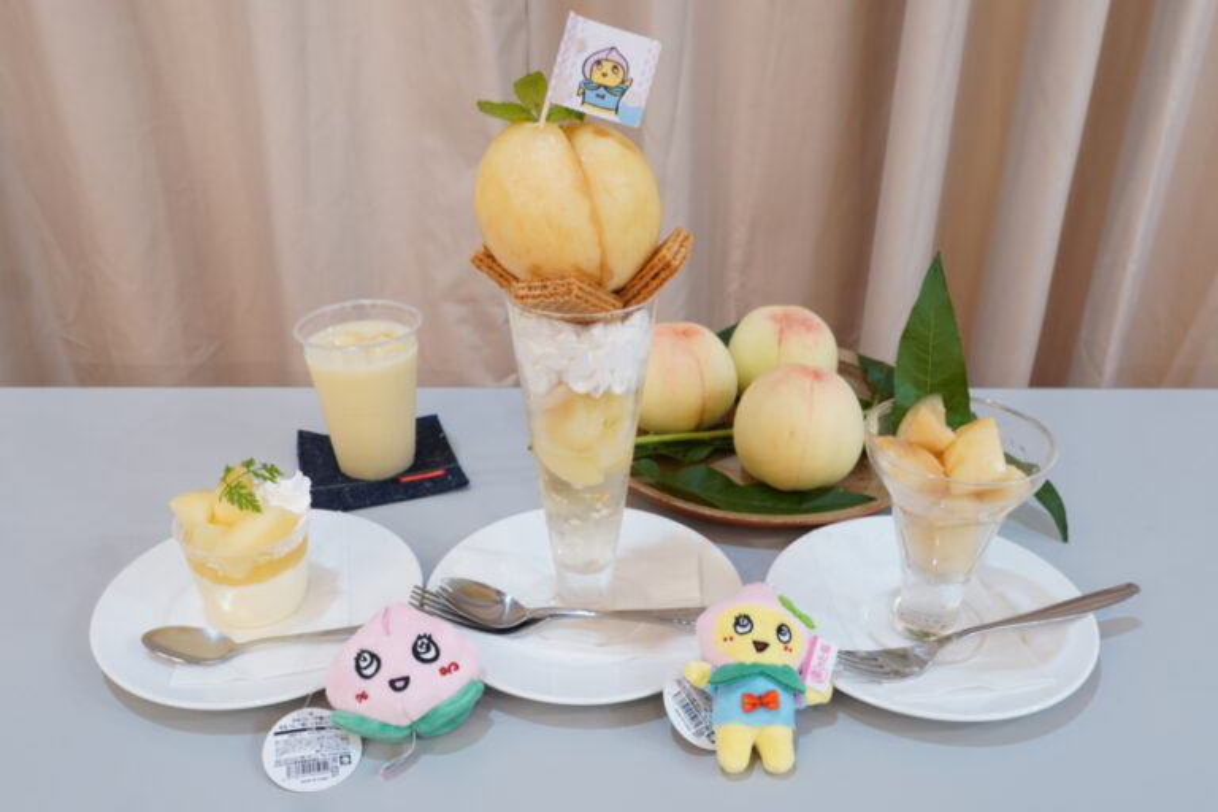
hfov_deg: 67.4
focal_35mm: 27
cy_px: 406
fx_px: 913
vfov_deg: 47.9
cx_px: 609
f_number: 7.1
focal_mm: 18
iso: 400
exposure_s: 1/8
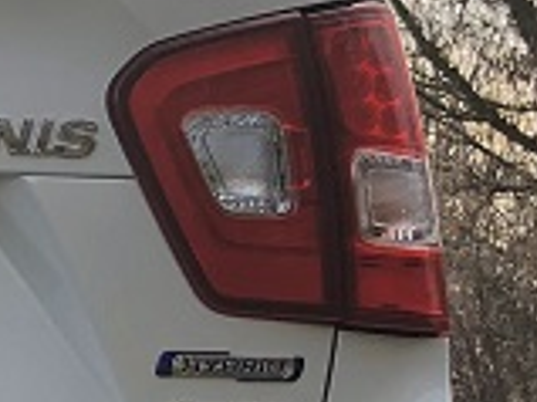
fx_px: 2790
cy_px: 757
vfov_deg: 7.9
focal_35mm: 180
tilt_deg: -5.5
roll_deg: +0.7
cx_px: -341
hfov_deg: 10.5
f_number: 1.8
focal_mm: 3.99
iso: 20
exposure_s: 1/357
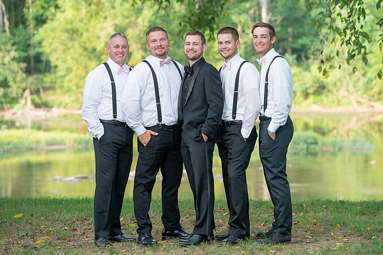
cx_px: 214
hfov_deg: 15.8
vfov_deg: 10.6
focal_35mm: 130
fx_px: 1381
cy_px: 113
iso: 200
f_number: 4
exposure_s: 1/200
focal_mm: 116
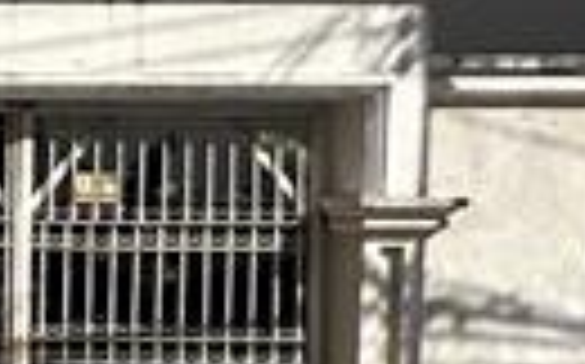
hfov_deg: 10.4
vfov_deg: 11.1
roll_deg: +0.0
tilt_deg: -1.3
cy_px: 310
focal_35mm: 117
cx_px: -1314
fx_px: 1864
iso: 50
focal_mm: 2.22
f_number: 2.2
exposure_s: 1/5556
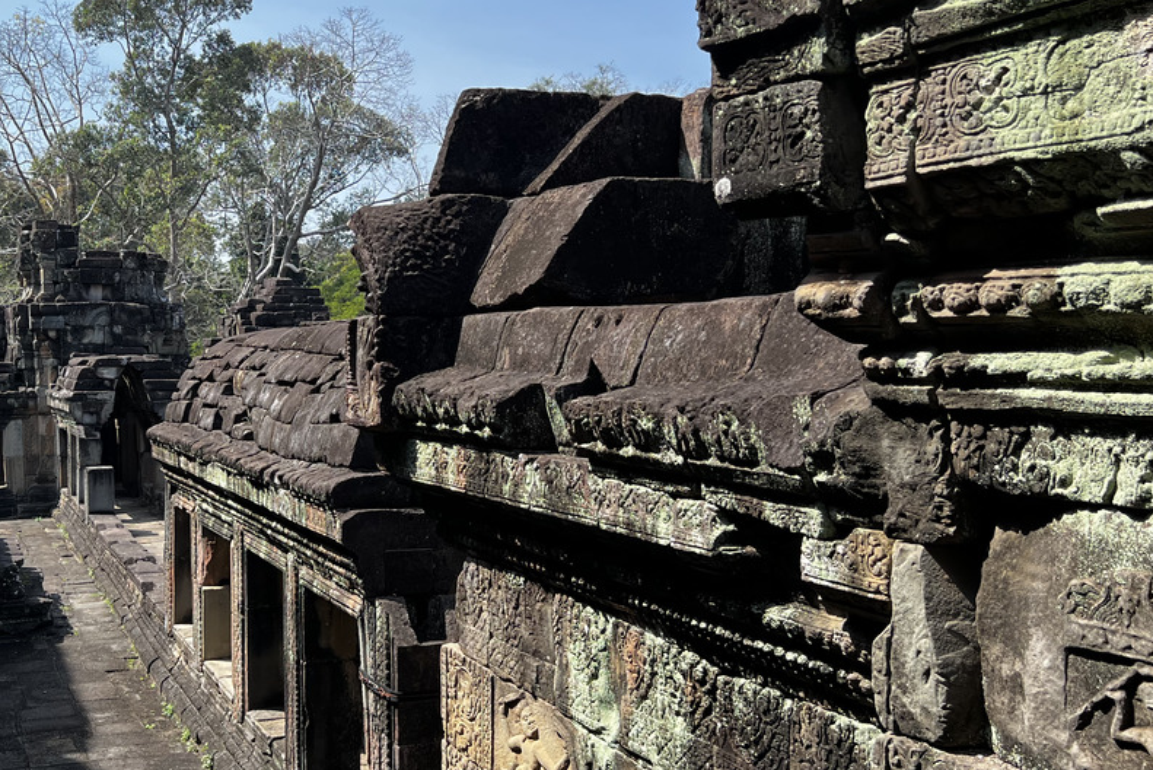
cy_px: 407
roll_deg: +0.8
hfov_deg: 46.2
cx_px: 337
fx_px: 1314
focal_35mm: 41
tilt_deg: -2.7
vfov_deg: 32.6
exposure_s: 1/1901
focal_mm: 5.7
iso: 50
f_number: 1.5
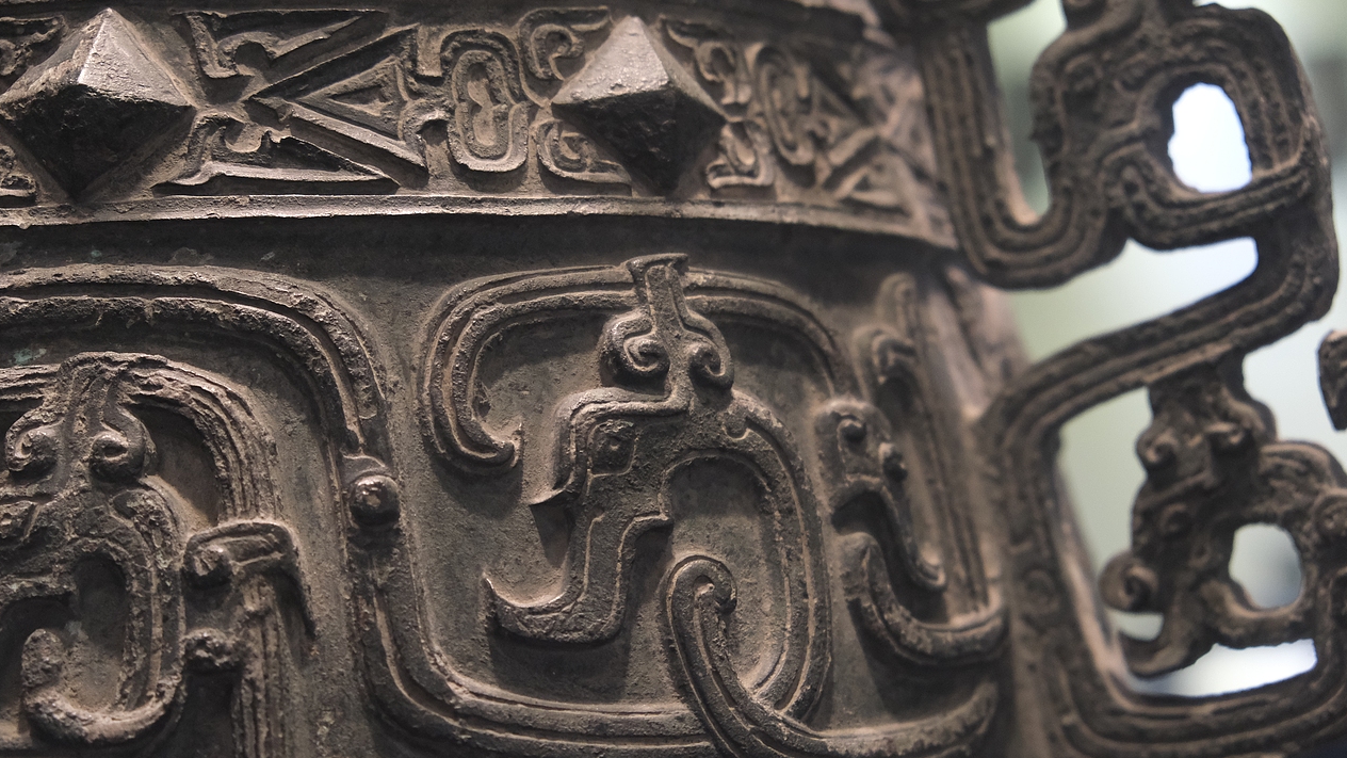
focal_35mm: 88
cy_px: 448
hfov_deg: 24.2
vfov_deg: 13.7
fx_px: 3143
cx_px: 668
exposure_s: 1/42
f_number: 4
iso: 3200
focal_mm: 55
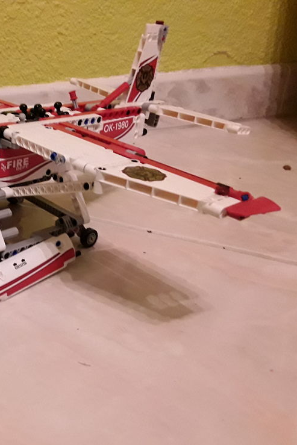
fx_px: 470
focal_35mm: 38
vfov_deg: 50.7
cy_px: 225
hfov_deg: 33.2
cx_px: 29
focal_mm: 2.91
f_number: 1.9
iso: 400
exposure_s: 1/17
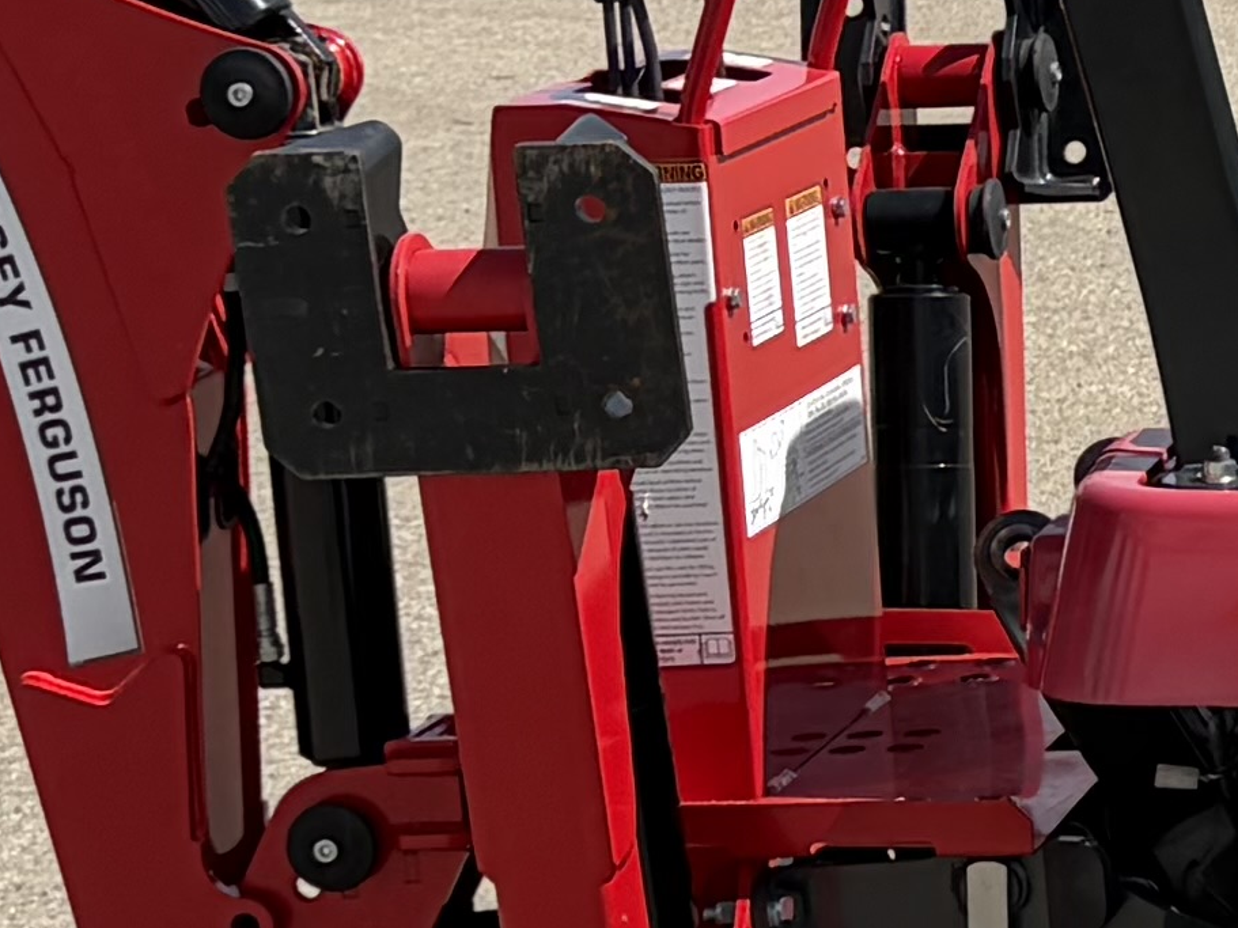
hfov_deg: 11.0
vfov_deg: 9.1
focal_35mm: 163
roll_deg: +1.5
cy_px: 304
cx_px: 2486
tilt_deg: -8.5
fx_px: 5829
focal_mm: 5.96
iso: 50
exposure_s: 1/4065
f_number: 1.6
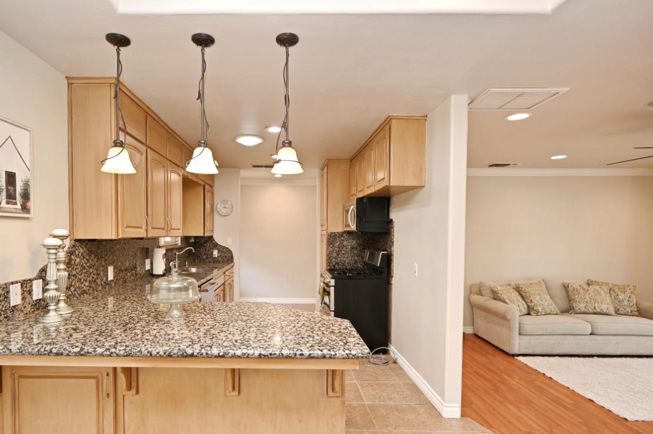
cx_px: 281
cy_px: 239
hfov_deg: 86.4
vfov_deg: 64.3
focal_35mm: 19
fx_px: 344
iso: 400
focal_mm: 14
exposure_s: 1/60
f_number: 4
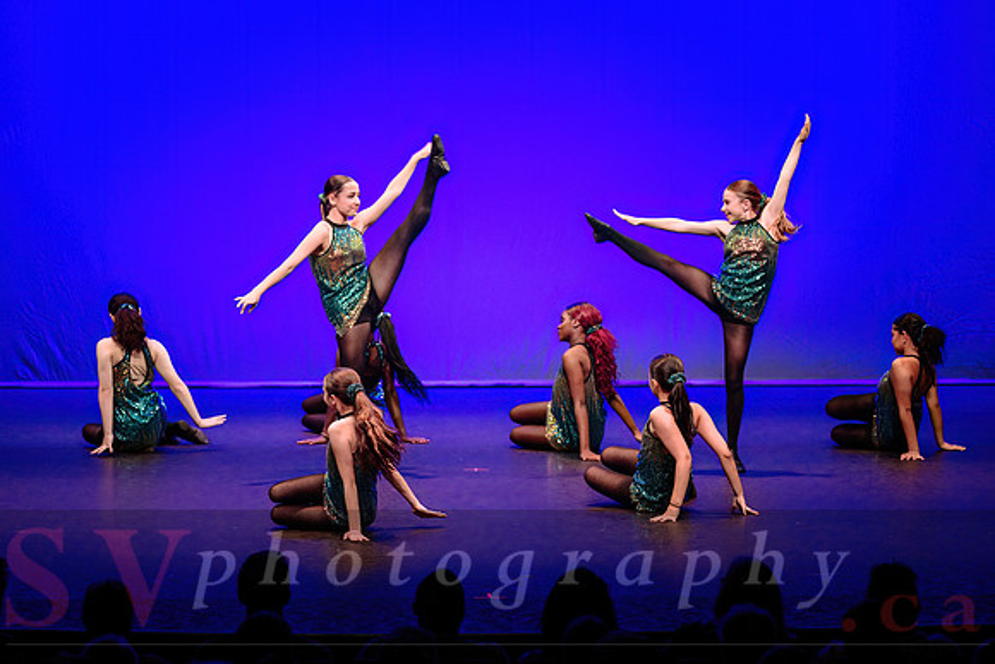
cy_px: 229
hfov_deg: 16.4
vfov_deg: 11.0
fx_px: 3453
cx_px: 498
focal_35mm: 125
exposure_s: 1/320
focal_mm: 95
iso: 1250
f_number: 2.8
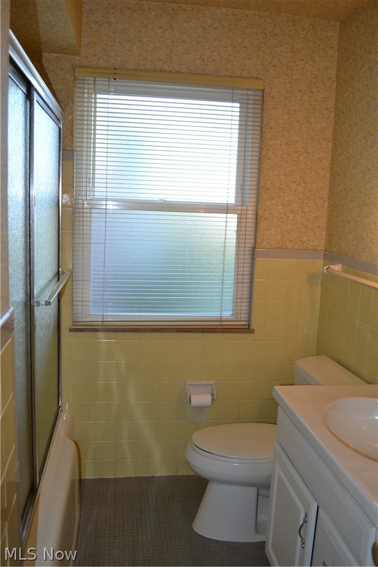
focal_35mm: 30
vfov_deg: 61.9
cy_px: 284
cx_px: 189
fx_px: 472
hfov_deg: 43.6
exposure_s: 1/100
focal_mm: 20
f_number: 4
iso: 400
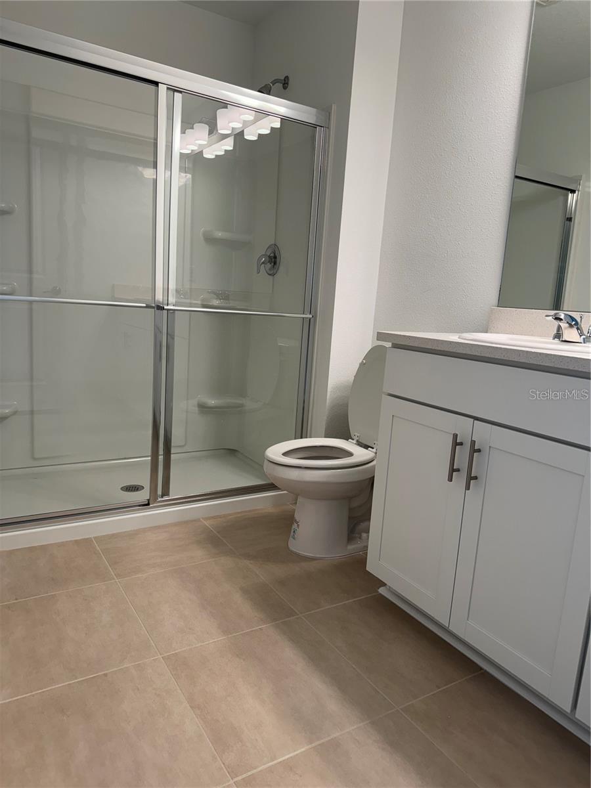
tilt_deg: -9.8
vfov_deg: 71.6
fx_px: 546
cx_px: 296
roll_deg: -3.4
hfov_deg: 56.8
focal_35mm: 24
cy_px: 394
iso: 64
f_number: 1.78
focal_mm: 6.76
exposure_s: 1/120
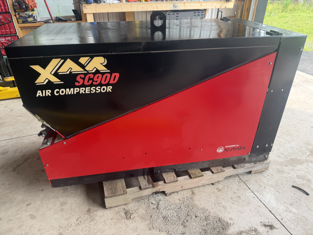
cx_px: 156
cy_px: 118
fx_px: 217
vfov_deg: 56.8
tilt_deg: -30.3
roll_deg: -0.4
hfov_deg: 71.6
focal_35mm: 24
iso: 80
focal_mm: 6.76
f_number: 1.78
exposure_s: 1/278
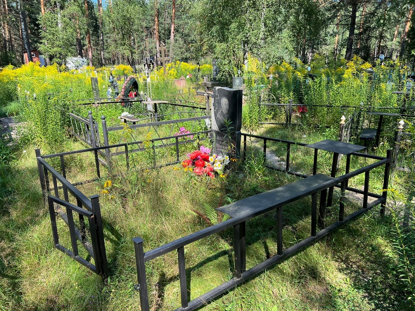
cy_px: 156
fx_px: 312
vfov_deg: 53.1
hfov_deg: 67.3
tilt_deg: -12.5
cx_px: 208
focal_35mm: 26
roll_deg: +0.0
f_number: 1.5
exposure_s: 1/917
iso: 50
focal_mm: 5.7
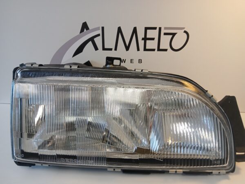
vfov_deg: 53.1
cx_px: 122
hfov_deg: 67.3
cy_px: 92
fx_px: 184
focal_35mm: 26
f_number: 1.8
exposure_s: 1/50
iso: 64
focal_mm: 3.98
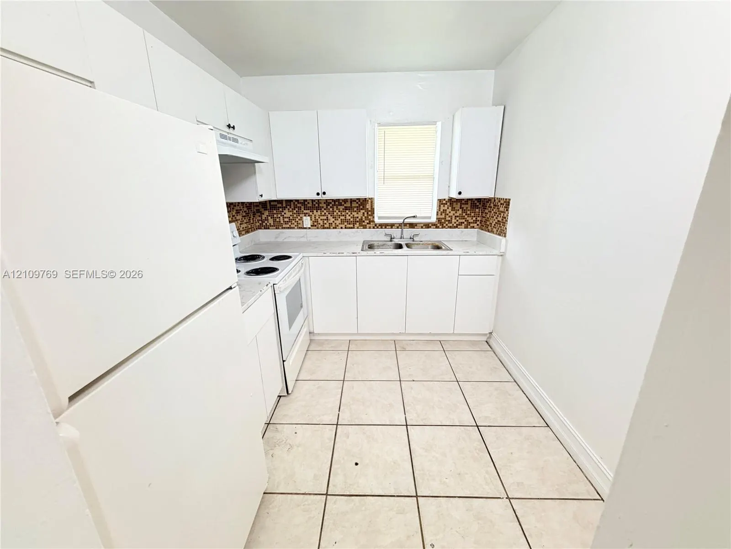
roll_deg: +2.4
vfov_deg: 85.7
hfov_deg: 102.1
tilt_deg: -15.3
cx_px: 366
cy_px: 274
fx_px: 296
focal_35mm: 14
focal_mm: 2.22
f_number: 2.2
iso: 250
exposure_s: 1/60
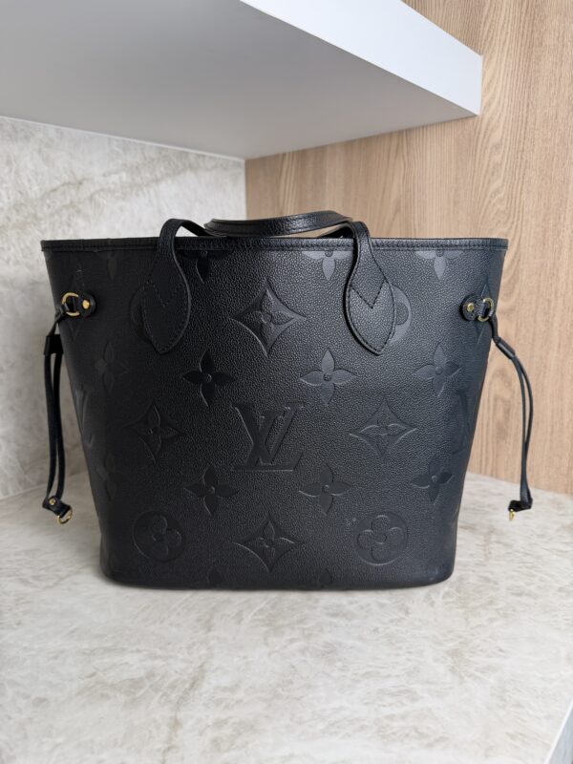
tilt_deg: -11.8
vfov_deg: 71.6
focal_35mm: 24
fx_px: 530
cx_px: 286
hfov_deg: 56.8
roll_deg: +0.9
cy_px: 382
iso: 100
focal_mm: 6.76
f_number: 1.78
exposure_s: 1/120
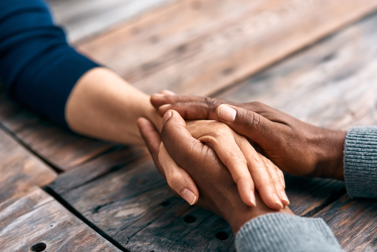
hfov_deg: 23.9
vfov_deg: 16.1
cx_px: 188
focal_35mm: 85
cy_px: 126
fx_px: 890
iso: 200
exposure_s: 1/250
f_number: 2.5
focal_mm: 85
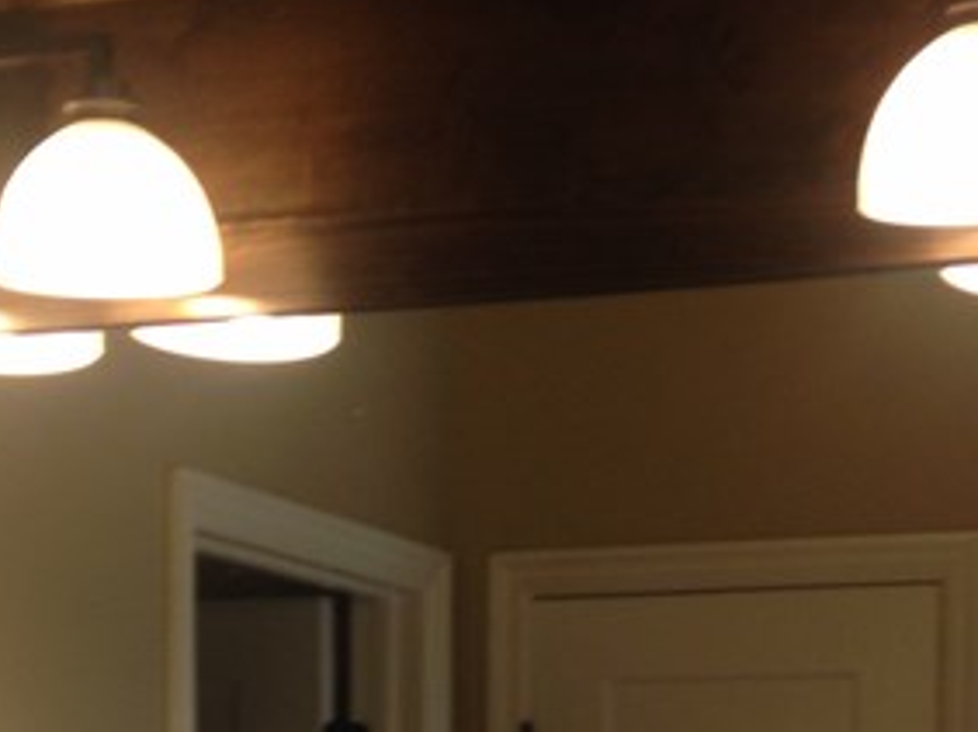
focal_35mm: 120
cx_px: 534
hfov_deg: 16.4
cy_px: 1235
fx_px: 3387
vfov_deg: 11.6
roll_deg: +0.1
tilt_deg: -5.0
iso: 50
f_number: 2.4
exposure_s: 1/30
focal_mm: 4.12
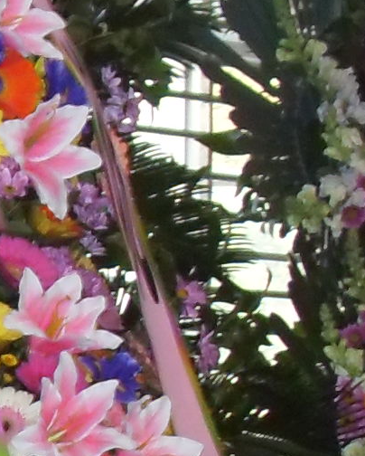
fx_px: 3237
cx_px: 97
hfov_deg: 6.4
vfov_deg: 8.0
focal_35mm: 240
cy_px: 503
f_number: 2.8
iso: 200
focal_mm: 6.3
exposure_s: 1/45
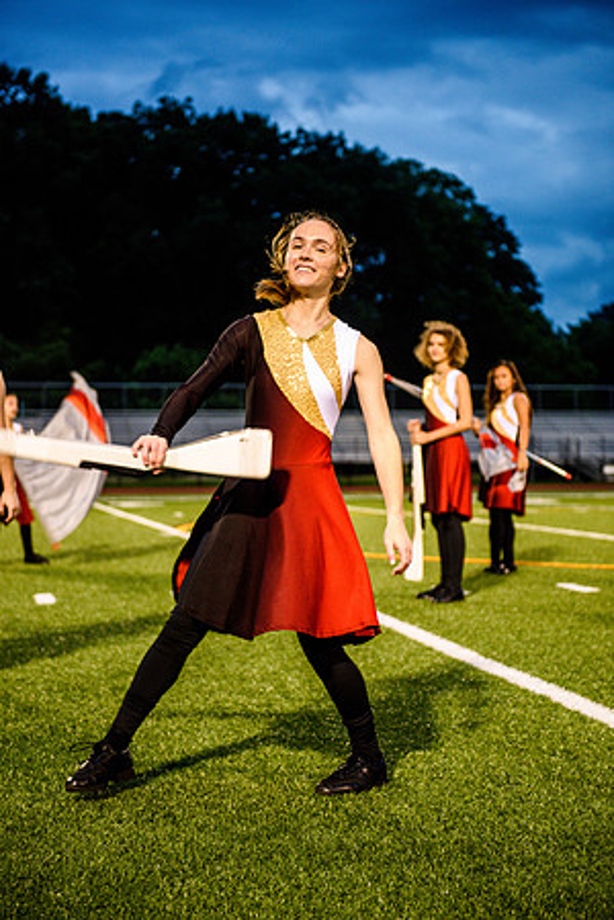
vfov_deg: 32.4
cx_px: 307
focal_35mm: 62
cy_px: 460
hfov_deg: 21.9
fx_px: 1586
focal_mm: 62
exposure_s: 1/250
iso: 1600
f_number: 3.2
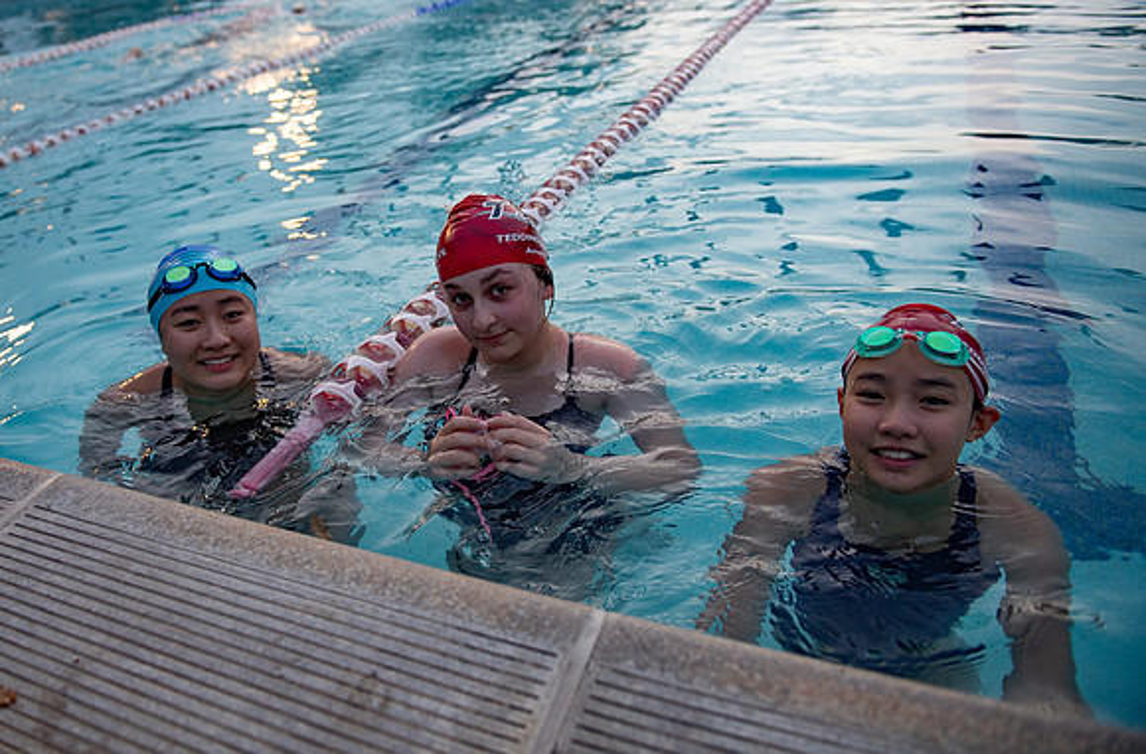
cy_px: 309
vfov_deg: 42.6
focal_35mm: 30
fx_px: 965
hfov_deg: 61.1
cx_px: 478
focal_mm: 26
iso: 800
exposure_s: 1/500
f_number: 2.8
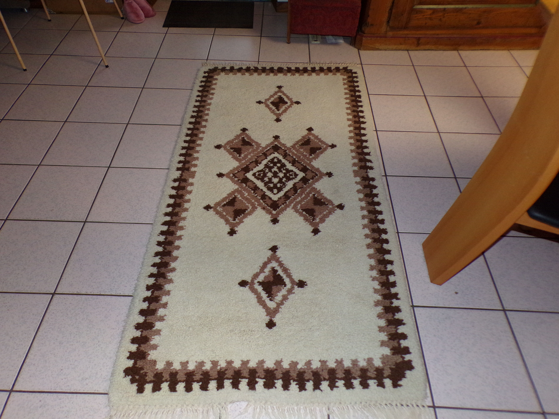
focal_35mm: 24
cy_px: 210
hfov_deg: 71.6
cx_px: 280
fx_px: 388
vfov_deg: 56.8
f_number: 3
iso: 200
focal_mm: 4.3
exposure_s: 1/60
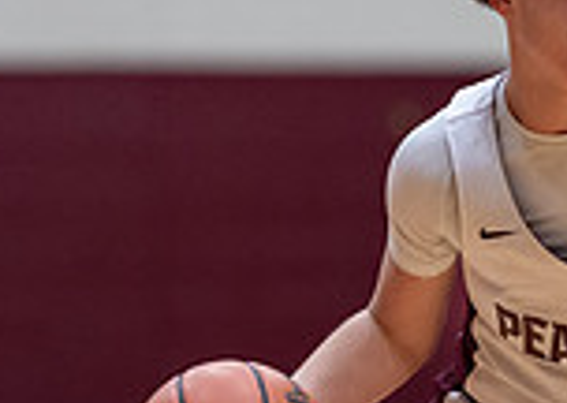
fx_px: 9163
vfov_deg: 2.5
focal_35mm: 570
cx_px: 757
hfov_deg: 3.5
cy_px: 321
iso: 1250
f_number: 1.8
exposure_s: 1/1000
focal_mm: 135
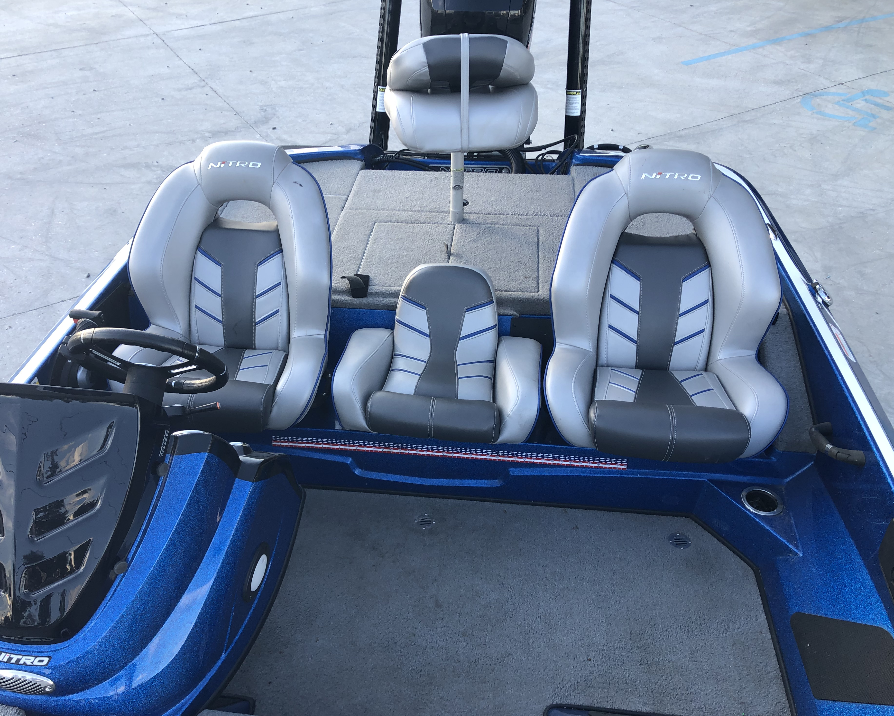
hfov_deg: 58.7
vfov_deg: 48.5
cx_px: 413
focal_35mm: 30
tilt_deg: -39.2
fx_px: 794
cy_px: 364
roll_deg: +3.1
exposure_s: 1/127
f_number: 1.8
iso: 20
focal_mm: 4
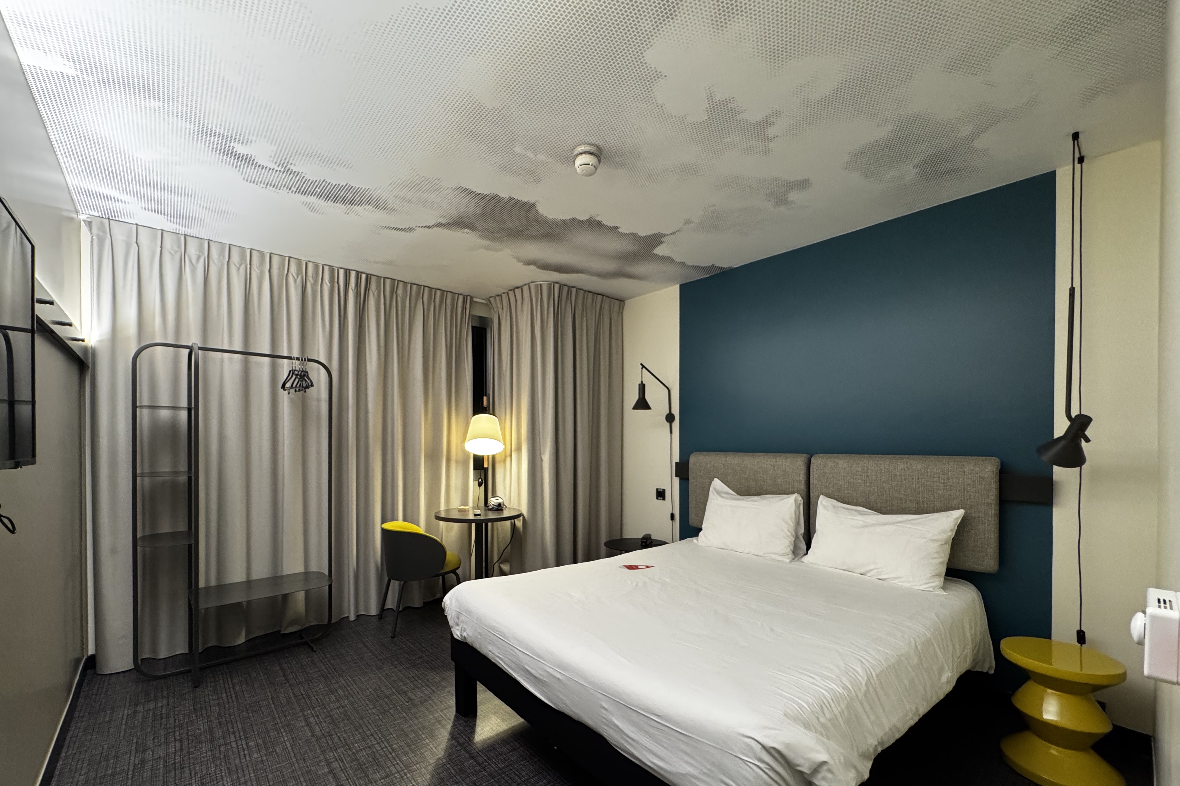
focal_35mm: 15
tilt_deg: -1.1
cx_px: 584
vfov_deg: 76.9
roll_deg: +0.5
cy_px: 448
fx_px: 492
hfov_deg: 100.4
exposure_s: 1/68
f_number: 2.2
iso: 320
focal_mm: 2.22
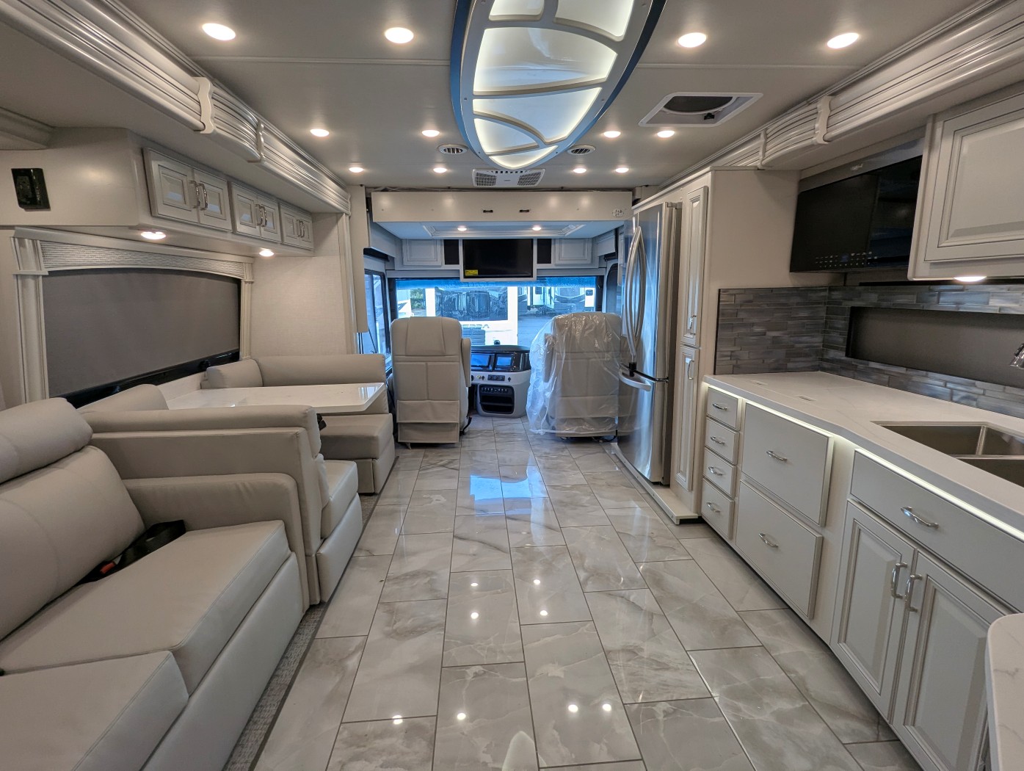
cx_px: 512
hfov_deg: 94.4
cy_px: 386
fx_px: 474
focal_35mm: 16
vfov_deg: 78.2
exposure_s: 1/49.8
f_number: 2.2
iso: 47
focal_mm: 2.35
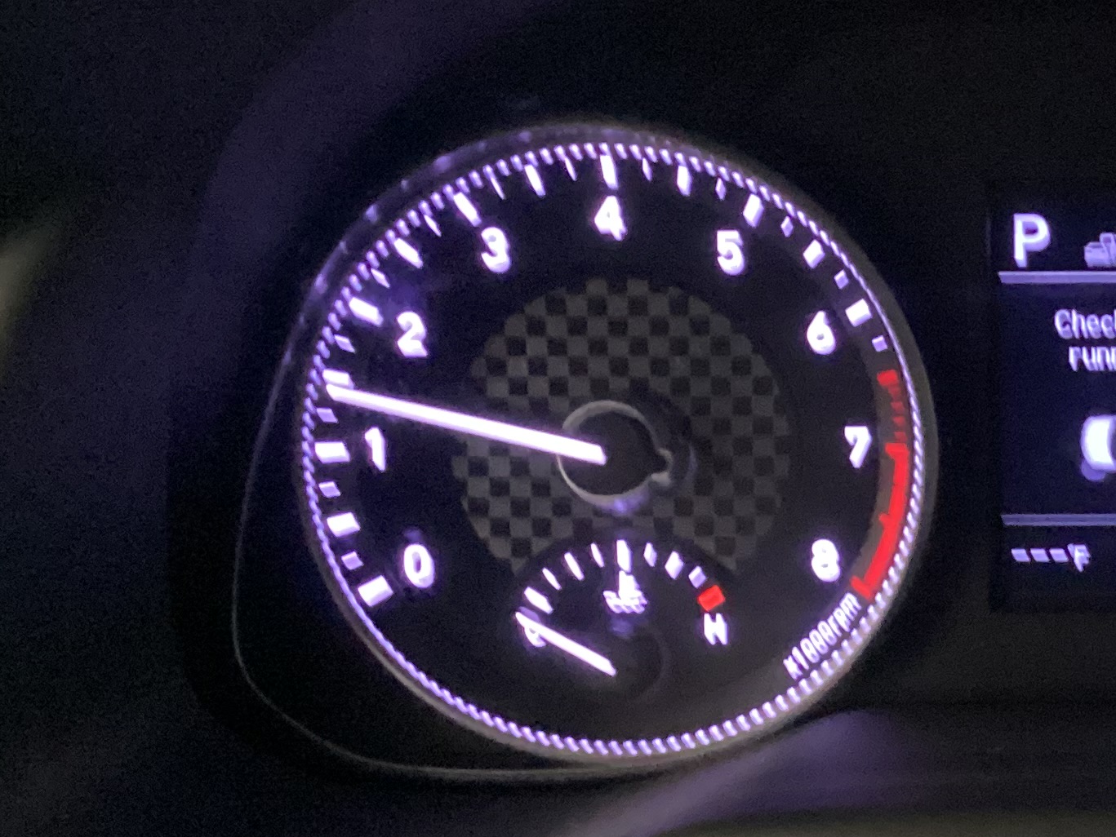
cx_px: 1176
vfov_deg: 19.9
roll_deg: -0.5
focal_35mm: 74
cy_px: 528
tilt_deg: -26.4
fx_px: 2386
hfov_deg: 24.8
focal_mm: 3.3
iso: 640
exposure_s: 1/17
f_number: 2.4
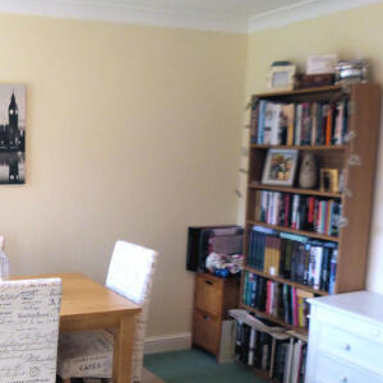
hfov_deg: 36.6
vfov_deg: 39.0
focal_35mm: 43
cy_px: 236
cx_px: 36
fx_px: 538
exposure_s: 1/60
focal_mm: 4.5
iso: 200
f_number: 2.8
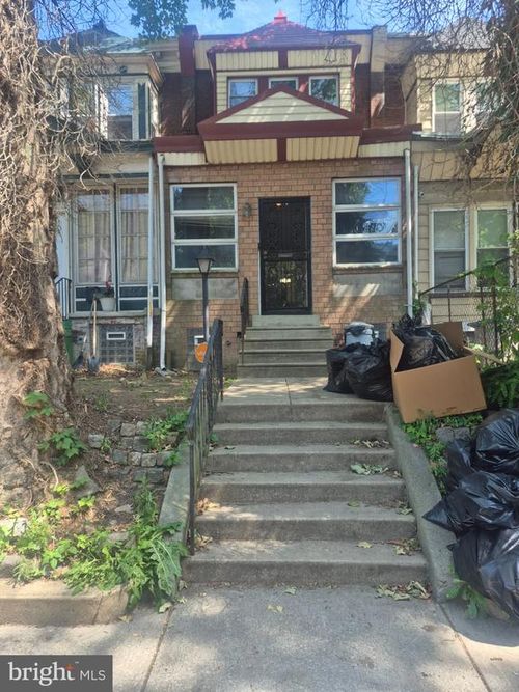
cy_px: 346
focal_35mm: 23
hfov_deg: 58.9
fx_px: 460
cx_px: 260
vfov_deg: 73.9
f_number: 1.8
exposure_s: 1/265
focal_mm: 5.4
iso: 25
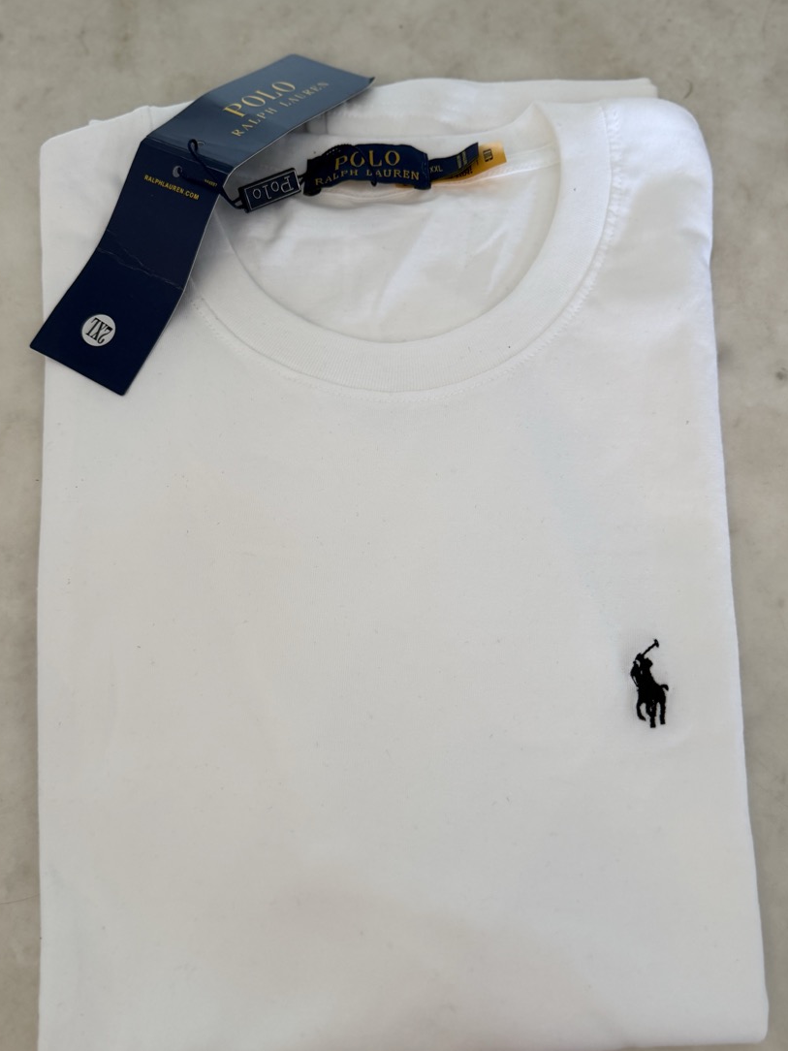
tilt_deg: -71.8
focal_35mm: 31
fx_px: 941
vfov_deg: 58.2
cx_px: 386
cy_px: 577
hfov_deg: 45.4
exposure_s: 1/120
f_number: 1.78
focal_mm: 6.76
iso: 160
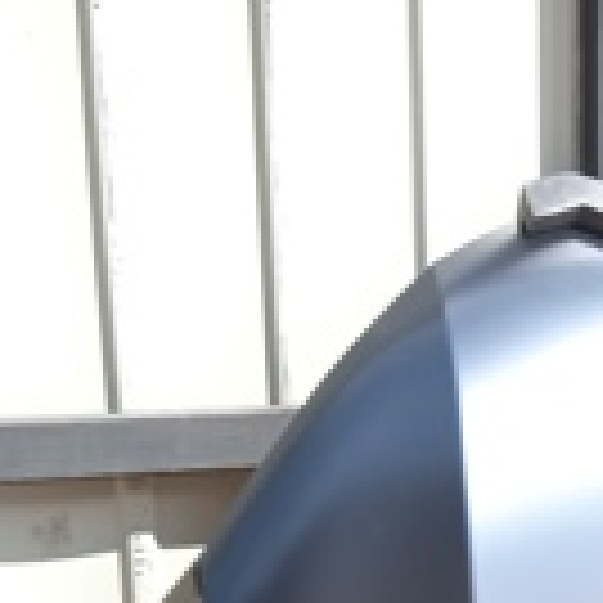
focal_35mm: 118
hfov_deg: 13.8
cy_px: 1076
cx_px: 932
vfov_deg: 13.3
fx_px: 2326
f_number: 2.2
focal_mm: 3.43
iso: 100
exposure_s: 1/302
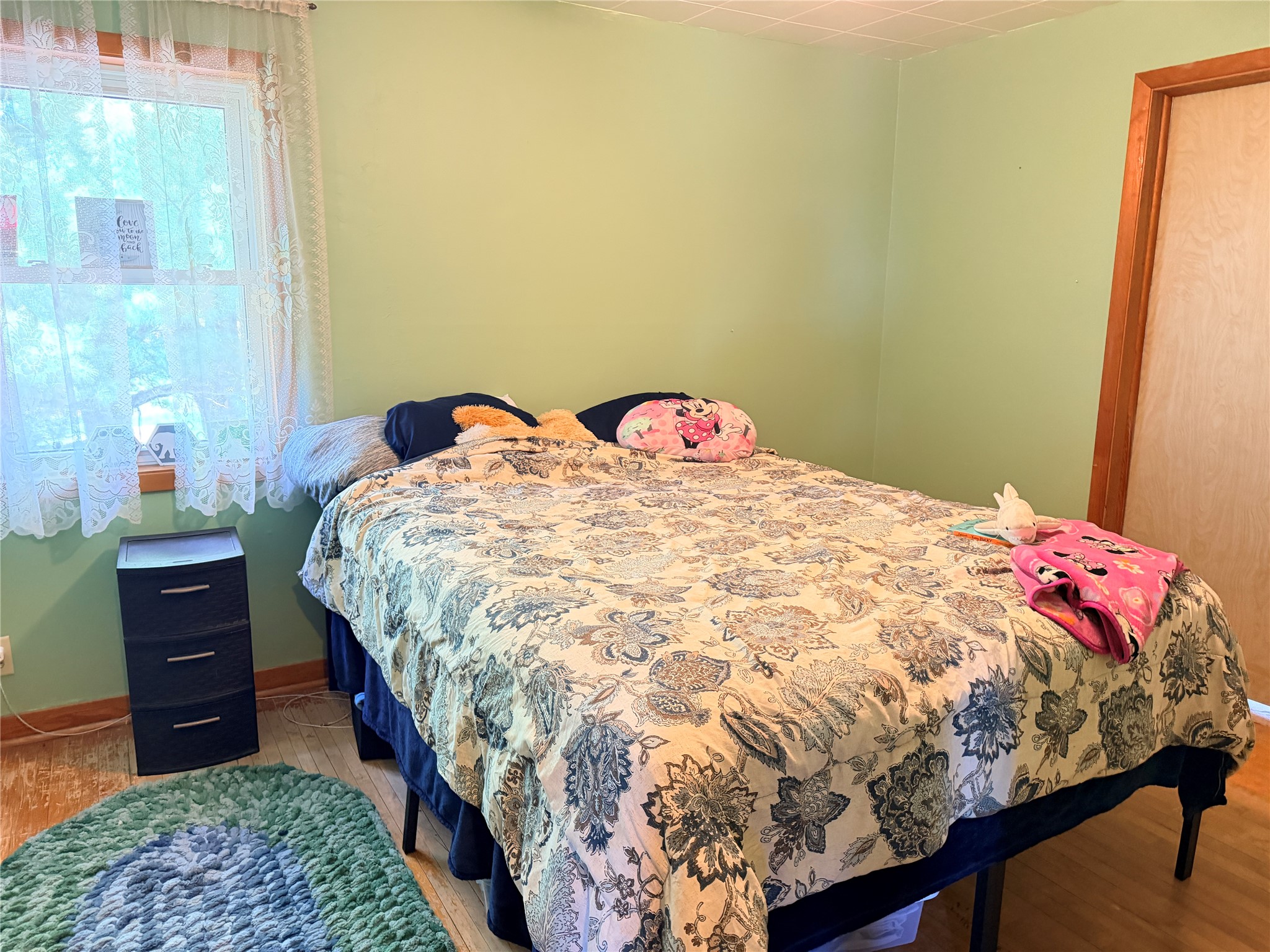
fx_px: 881
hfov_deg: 71.6
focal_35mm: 24
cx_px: 635
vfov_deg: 56.8
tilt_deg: -11.6
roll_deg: -1.2
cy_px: 476
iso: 800
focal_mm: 6.76
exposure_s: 1/40
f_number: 1.78
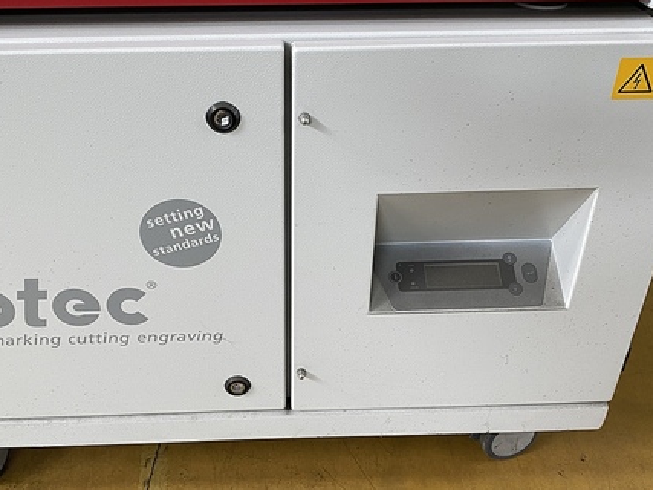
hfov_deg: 47.7
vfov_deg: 36.8
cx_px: 274
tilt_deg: -35.1
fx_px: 735
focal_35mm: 39
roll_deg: +0.1
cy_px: 263
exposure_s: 1/79
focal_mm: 4.25
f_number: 1.8
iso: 125
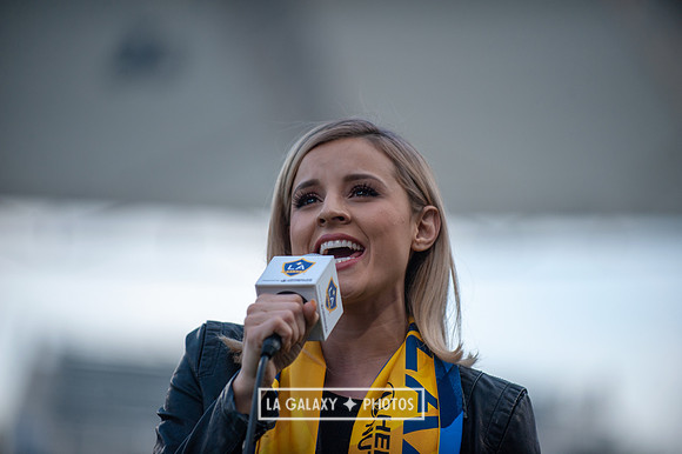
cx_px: 341
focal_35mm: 200
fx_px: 3787
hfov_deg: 10.3
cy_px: 227
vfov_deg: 6.9
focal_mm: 200
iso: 250
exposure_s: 1/1250
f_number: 2.8
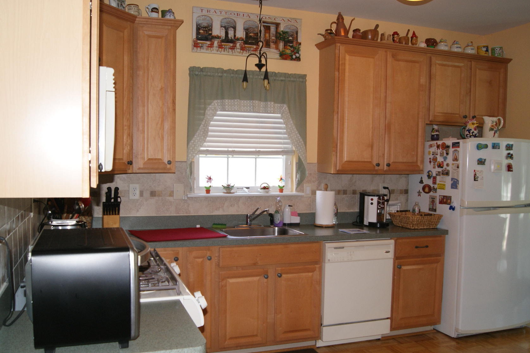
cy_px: 192
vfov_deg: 42.3
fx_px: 456
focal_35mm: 31
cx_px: 248
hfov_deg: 60.2
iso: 400
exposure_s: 1/60
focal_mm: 18
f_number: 5.6
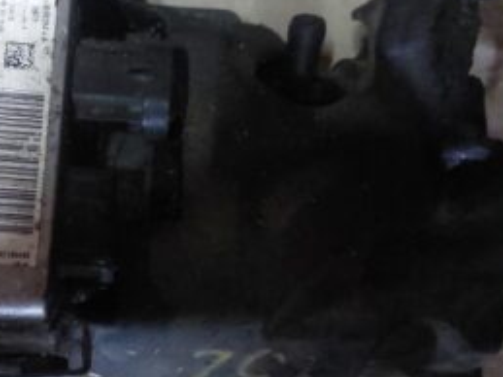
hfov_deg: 32.5
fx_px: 842
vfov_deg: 25.2
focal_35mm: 58
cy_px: 167
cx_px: 118
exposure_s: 1/25
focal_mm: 5.23
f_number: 1.8
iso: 1600
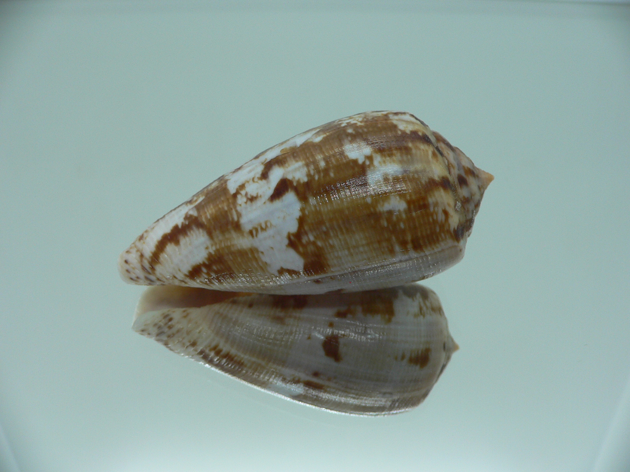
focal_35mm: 35
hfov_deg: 52.6
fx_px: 637
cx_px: 315
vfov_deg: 40.7
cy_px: 236
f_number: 2.8
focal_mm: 4.6
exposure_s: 1/60
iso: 80
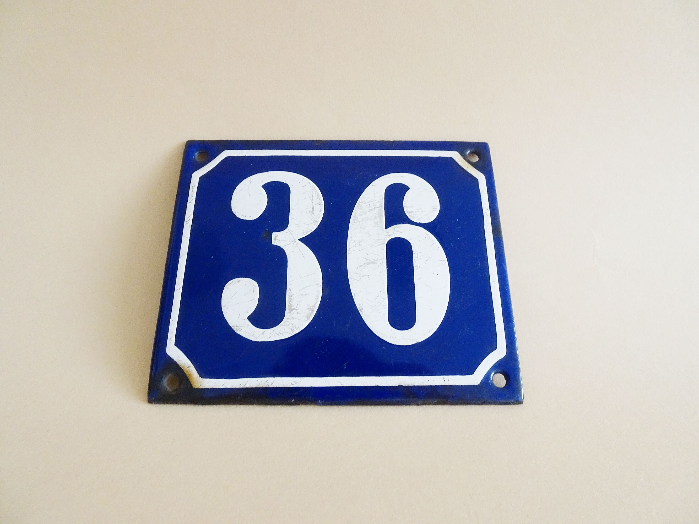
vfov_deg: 56.8
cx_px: 350
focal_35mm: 24
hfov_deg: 71.6
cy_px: 262
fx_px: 485
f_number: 3.5
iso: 200
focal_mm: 4.1
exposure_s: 1/30
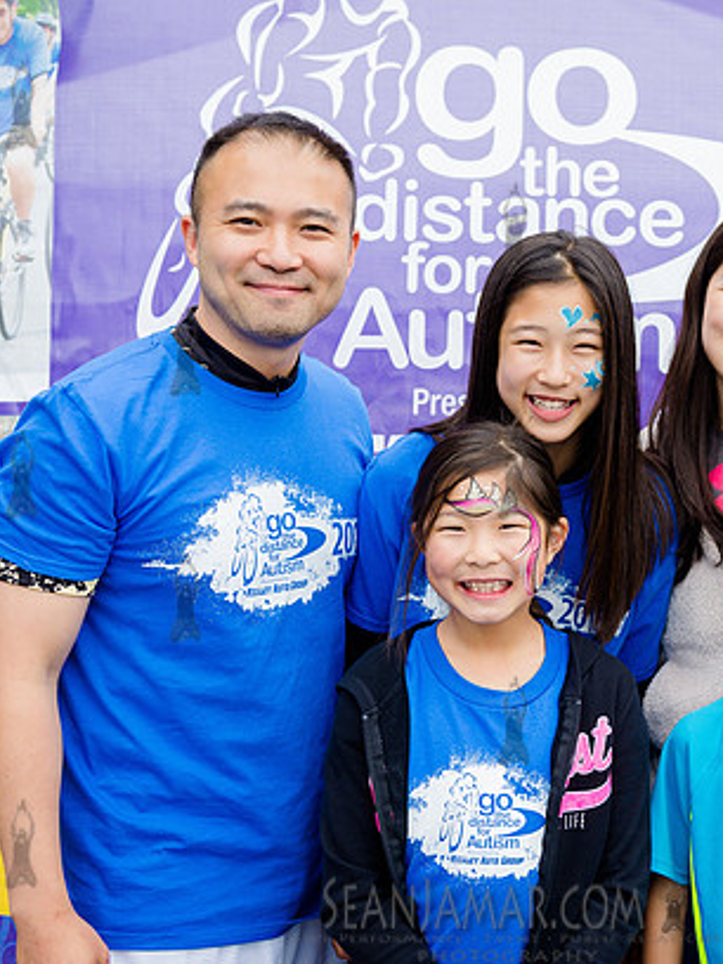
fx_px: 1560
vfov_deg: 34.3
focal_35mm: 56
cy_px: 474
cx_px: 522
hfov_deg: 25.8
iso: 200
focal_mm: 38
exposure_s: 1/640
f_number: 3.5
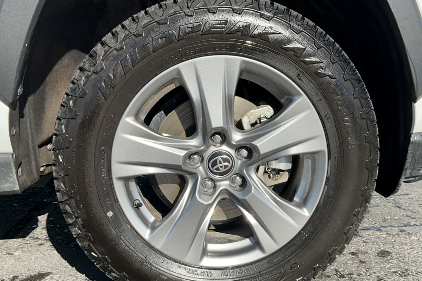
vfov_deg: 41.0
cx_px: 215
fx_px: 375
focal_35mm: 32
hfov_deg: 58.7
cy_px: 161
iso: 32
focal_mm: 3
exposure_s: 1/1626
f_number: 1.8
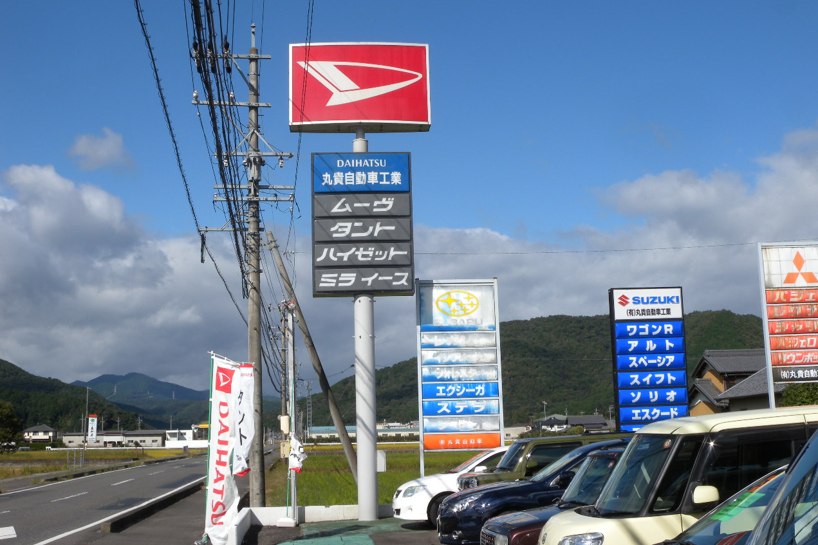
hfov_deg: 44.5
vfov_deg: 30.5
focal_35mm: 44
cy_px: 259
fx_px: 1000
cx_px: 407
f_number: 7
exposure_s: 1/333
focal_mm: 9
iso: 64
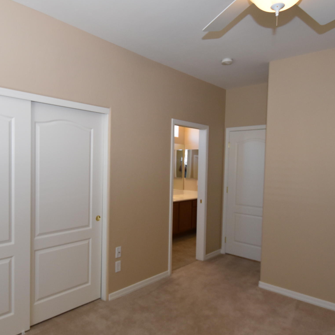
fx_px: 274
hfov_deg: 62.4
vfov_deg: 62.9
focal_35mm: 25
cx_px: 136
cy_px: 173
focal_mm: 10
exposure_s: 1/125
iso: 800
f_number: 5.6
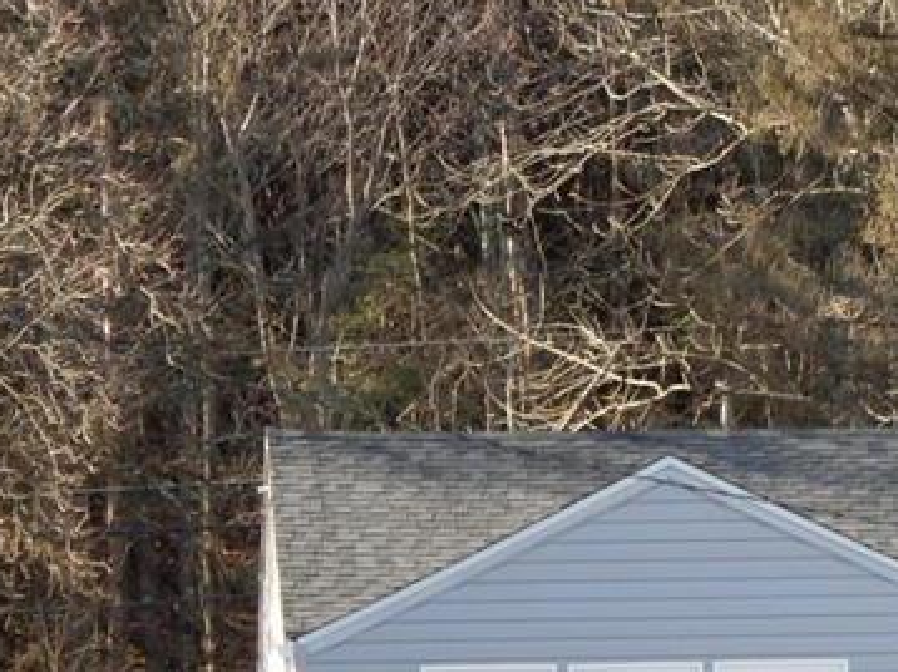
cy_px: 834
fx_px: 7337
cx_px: 1027
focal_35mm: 283
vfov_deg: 5.2
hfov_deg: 7.0
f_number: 5.3
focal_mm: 17.6
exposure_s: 1/100
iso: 125
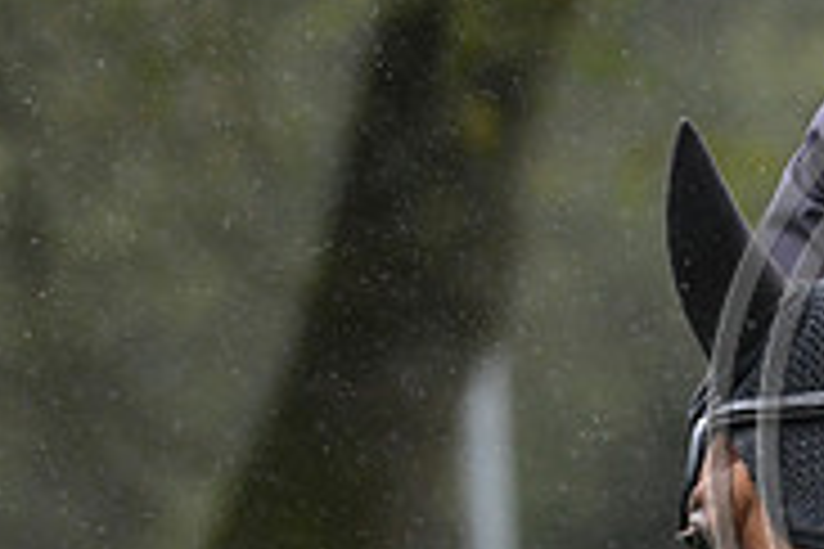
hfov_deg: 2.0
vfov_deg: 1.3
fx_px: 23917
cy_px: 380
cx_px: 1121
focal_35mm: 1045
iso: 2000
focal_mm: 220
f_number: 4.5
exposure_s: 1/1250
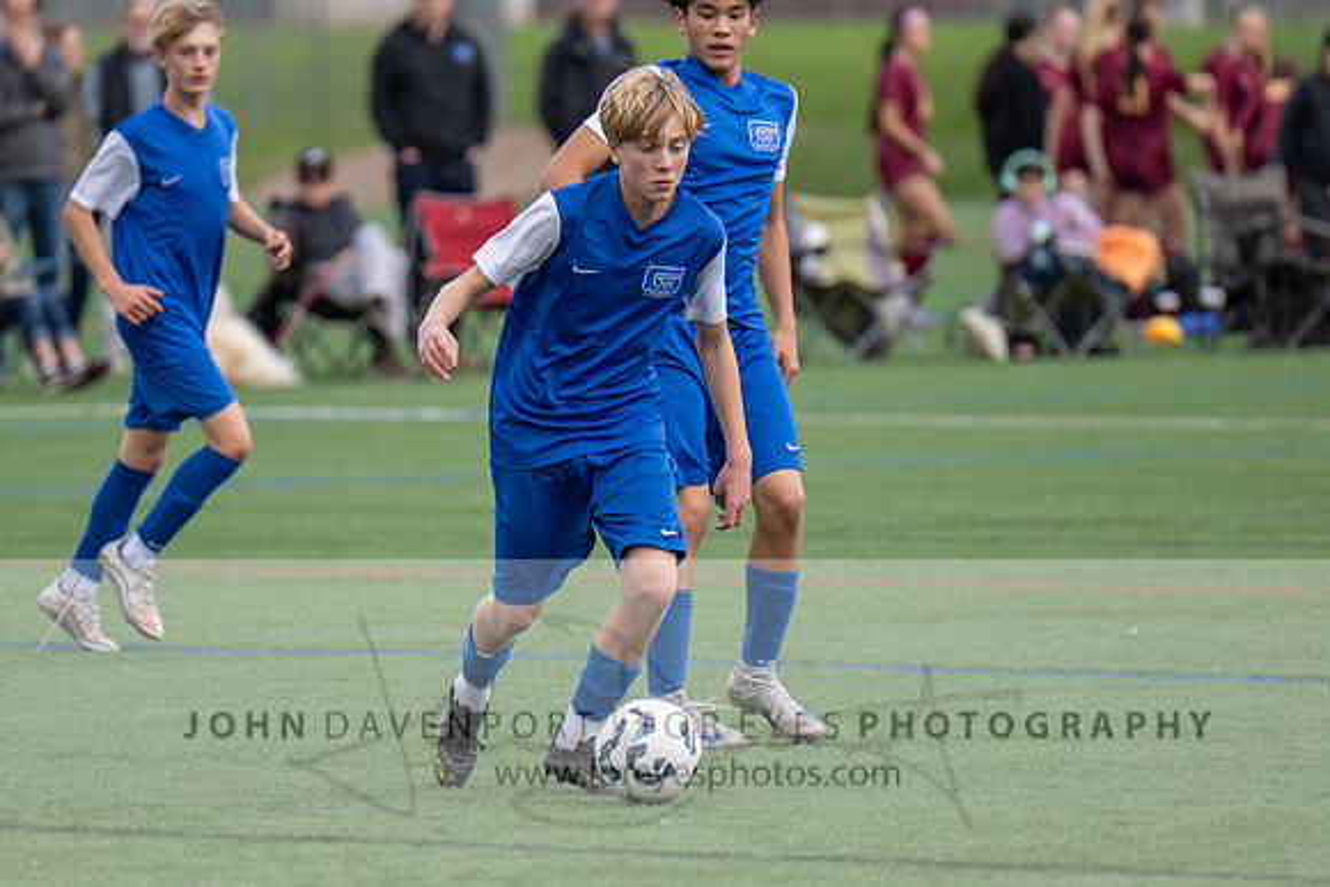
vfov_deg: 2.5
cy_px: 359
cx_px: 542
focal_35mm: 543
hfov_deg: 3.8
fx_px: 20074
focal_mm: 400
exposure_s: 1/1000
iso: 1400
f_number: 5.6
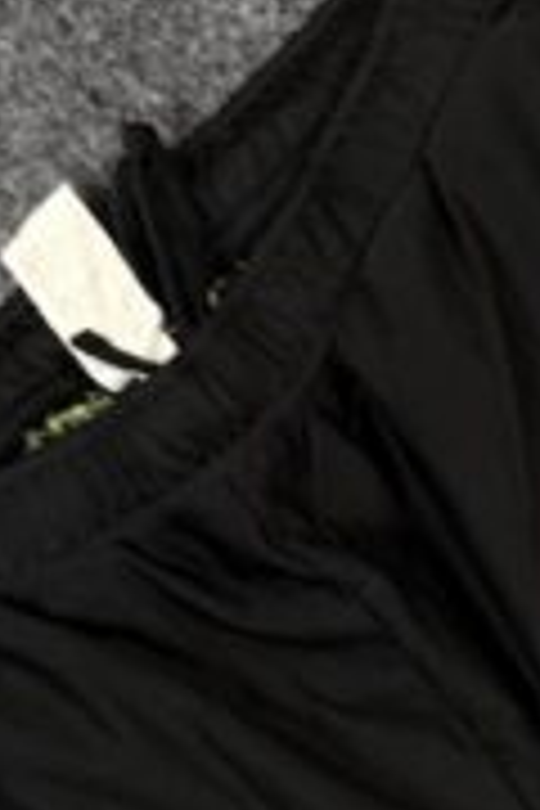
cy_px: 880
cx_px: 518
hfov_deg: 18.0
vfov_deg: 25.5
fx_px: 1665
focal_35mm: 74
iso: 200
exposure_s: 1/50
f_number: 1.78
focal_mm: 6.76
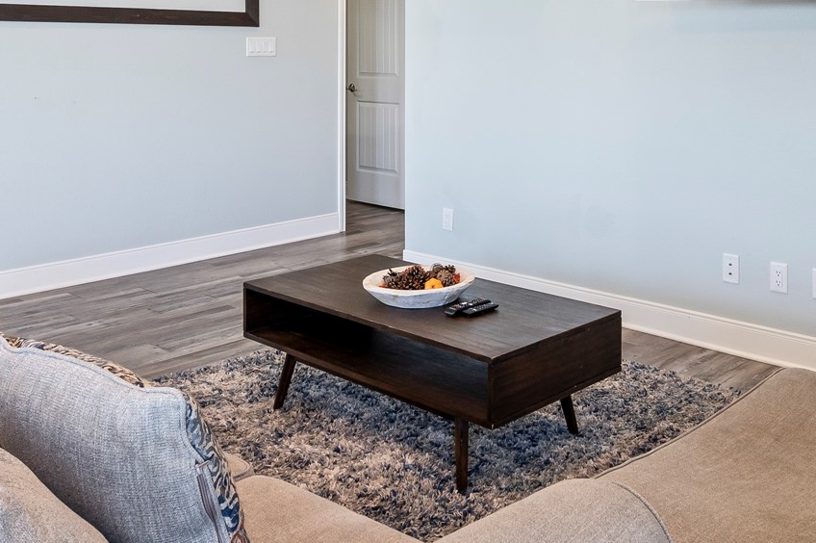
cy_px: 41
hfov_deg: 46.4
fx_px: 929
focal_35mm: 41
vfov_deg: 30.9
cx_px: 568
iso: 125
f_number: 9
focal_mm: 16
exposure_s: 1/6
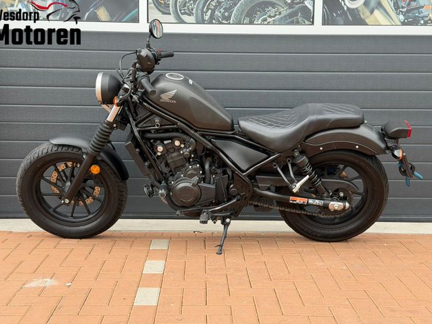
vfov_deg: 29.7
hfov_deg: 38.9
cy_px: 164
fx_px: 611
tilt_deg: -5.7
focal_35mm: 49
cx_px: 213
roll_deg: +0.2
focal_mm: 6.76
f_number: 1.78
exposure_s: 1/293
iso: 64
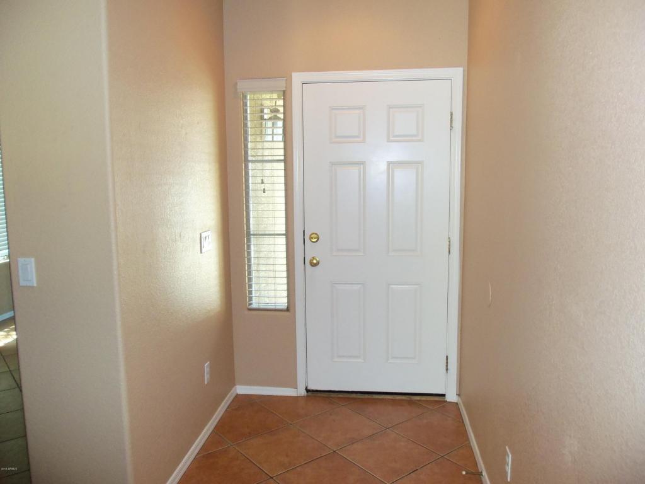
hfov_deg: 61.7
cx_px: 322
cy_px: 242
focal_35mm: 29
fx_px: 540
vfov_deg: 48.2
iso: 160
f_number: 3.4
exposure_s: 1/30
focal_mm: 5.2
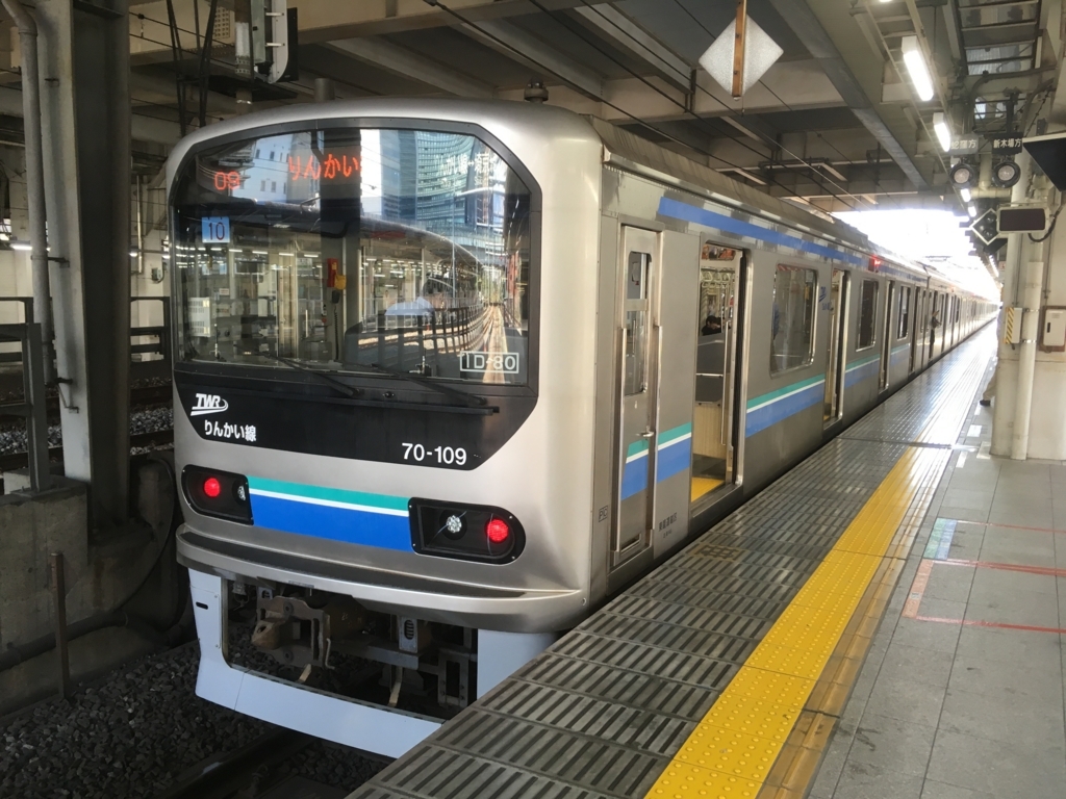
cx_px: 533
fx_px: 893
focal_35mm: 29
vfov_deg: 48.2
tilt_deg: -9.1
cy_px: 400
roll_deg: -1.2
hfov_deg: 61.7
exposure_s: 1/30
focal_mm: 4.15
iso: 25
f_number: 2.2
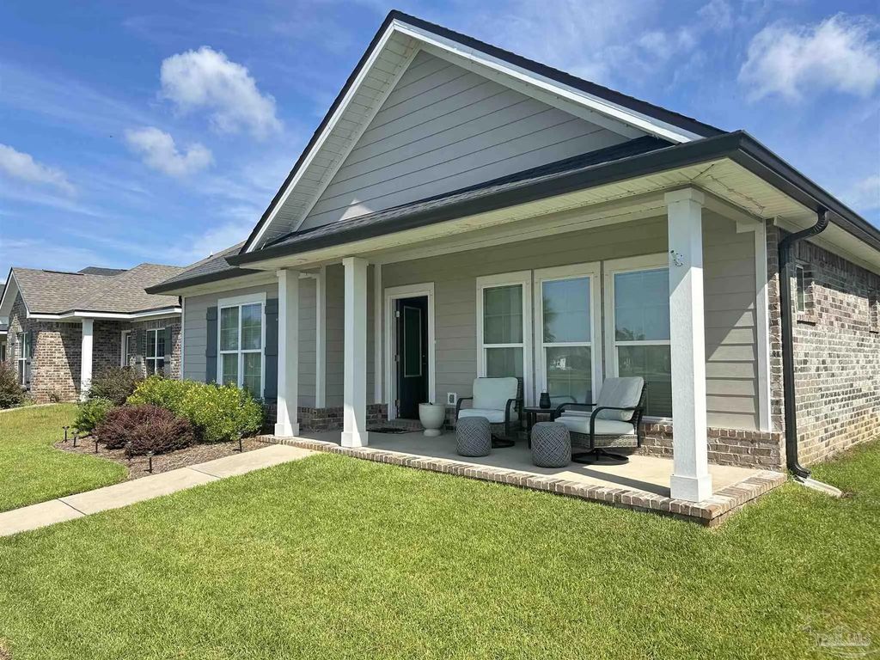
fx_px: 610
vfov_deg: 56.8
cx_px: 440
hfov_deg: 71.6
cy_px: 330
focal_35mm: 24
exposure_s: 1/2660
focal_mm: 6.86
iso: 80
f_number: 1.78
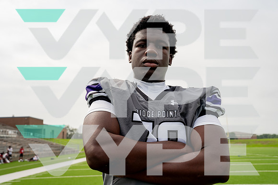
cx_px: 139
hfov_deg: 50.7
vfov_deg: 35.1
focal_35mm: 38
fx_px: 293
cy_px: 92
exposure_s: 1/800
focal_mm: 38
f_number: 5.6
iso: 125
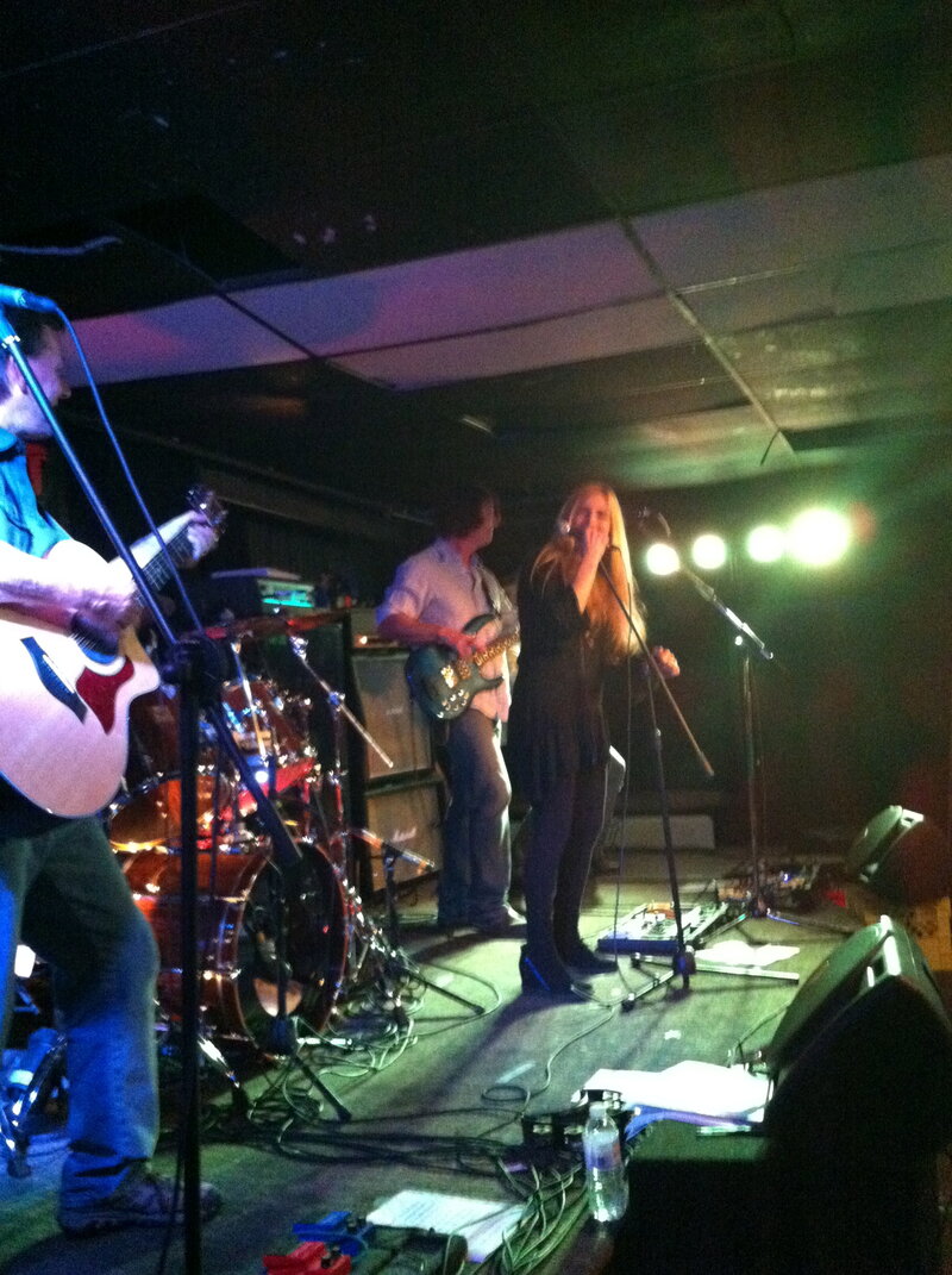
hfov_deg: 40.6
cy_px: 638
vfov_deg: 52.7
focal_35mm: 35
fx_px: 1287
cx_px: 476
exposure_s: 1/15
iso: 1000
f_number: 2.8
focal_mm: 3.85
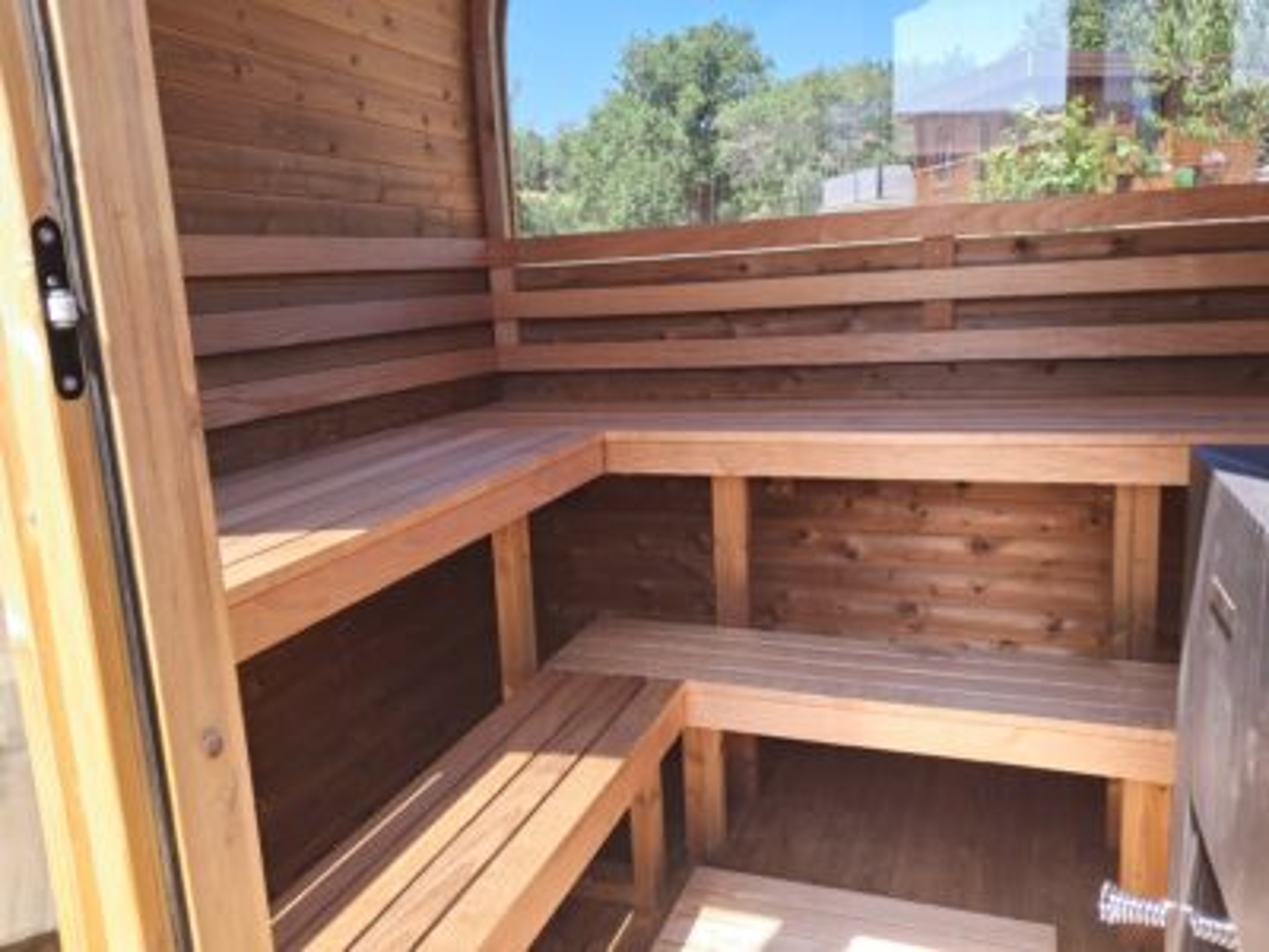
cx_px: 634
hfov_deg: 65.3
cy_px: 476
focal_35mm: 27
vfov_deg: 51.4
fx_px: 990
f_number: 1.8
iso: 50
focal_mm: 4
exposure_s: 1/122
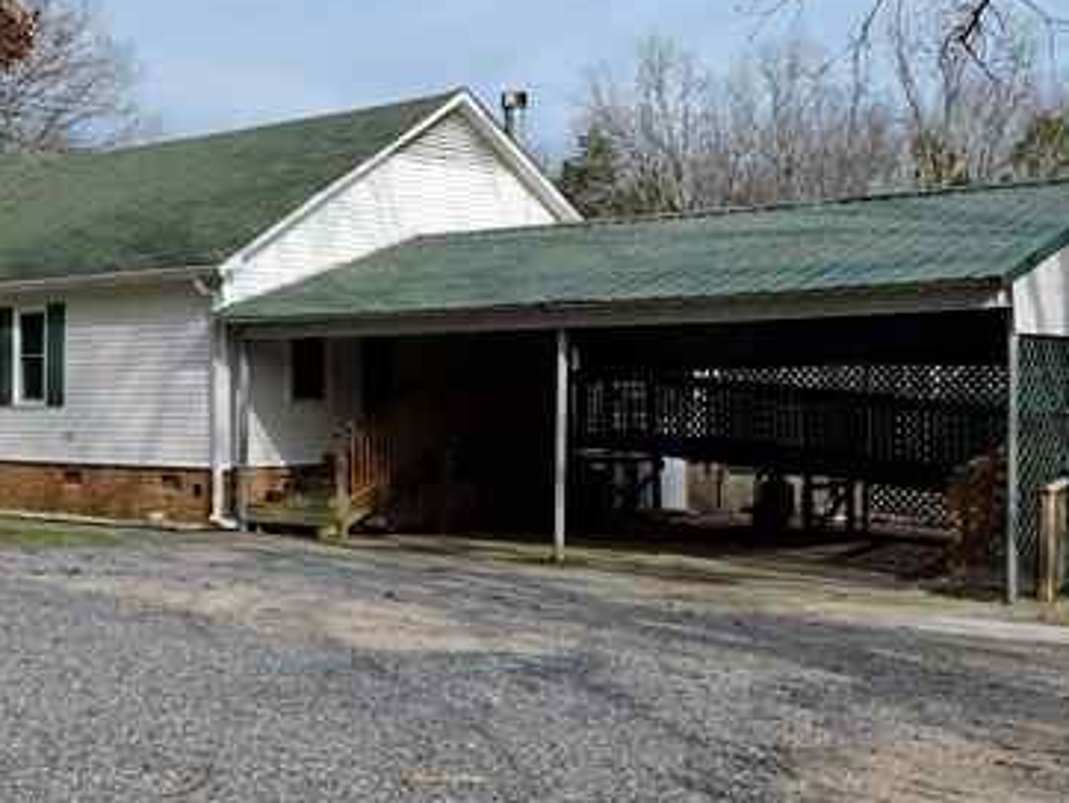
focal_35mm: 53
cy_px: 342
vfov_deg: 27.5
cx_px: 351
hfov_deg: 35.8
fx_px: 1638
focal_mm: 5.4
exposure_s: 1/1000
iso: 100
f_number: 3.5
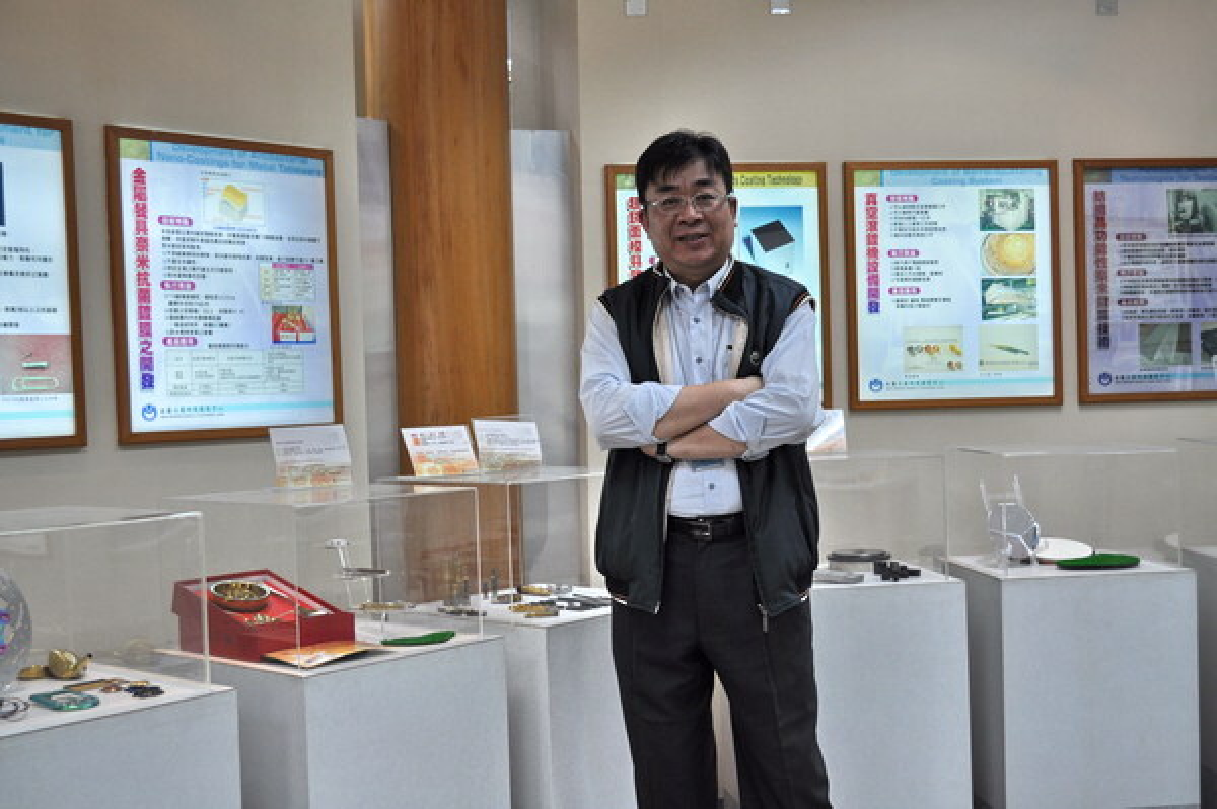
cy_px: 404
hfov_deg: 43.6
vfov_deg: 29.8
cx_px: 608
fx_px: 1520
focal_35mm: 45
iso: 400
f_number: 4.8
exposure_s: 1/100
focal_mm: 30
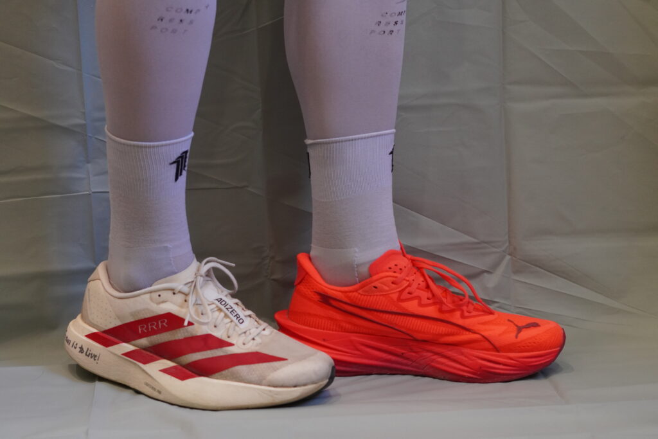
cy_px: 220
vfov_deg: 18.2
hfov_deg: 27.0
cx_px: 329
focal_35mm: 75
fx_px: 1371
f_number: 3.5
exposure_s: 1/160
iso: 1600
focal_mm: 50
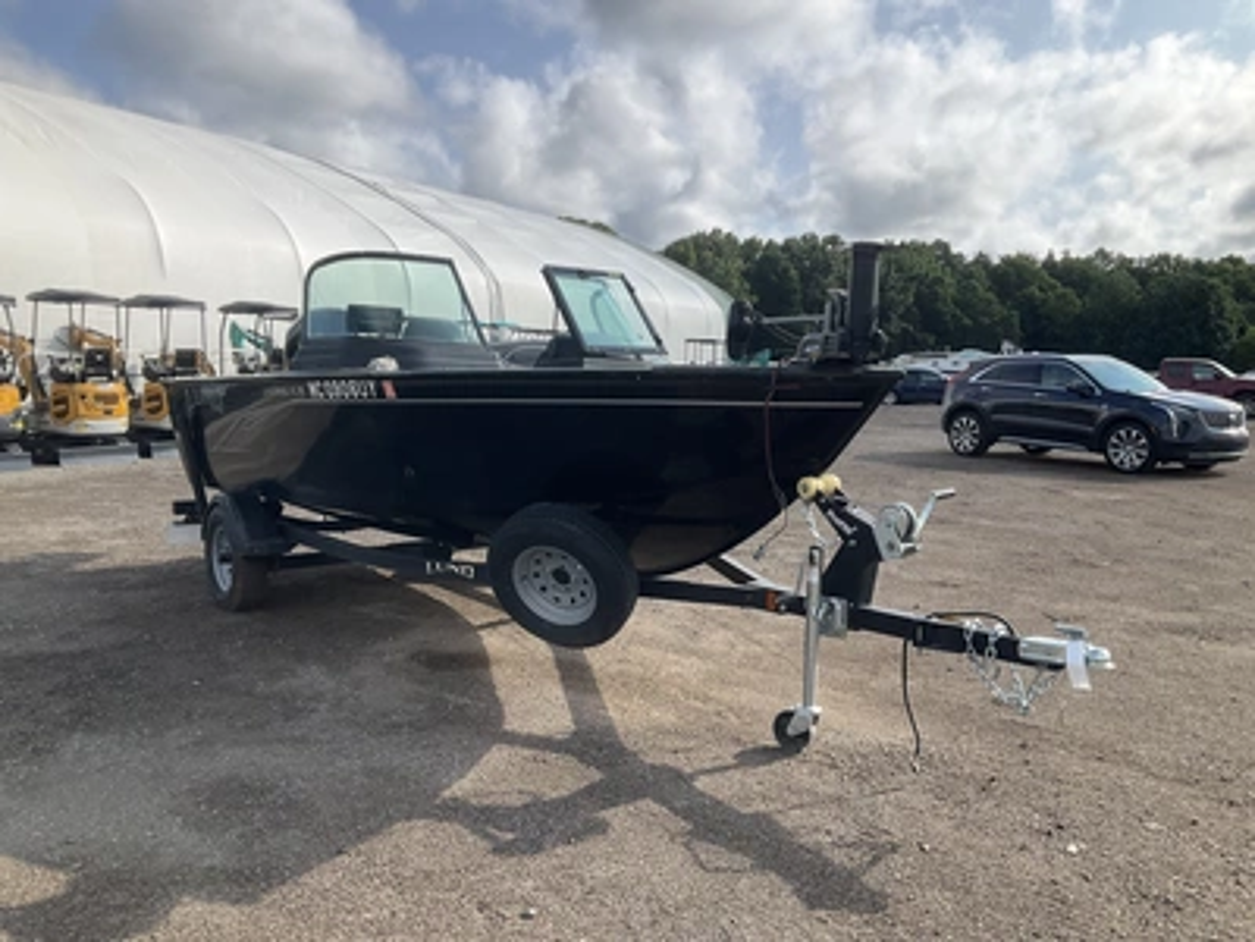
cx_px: 628
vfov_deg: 48.2
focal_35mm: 29
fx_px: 1051
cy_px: 471
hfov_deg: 61.7
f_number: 1.8
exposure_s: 1/1577
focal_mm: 3
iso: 25
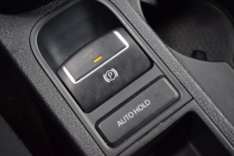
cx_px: 117
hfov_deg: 35.1
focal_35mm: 57
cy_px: 78
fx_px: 370
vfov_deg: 23.8
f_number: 4.8
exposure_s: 1/125
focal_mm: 38
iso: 900
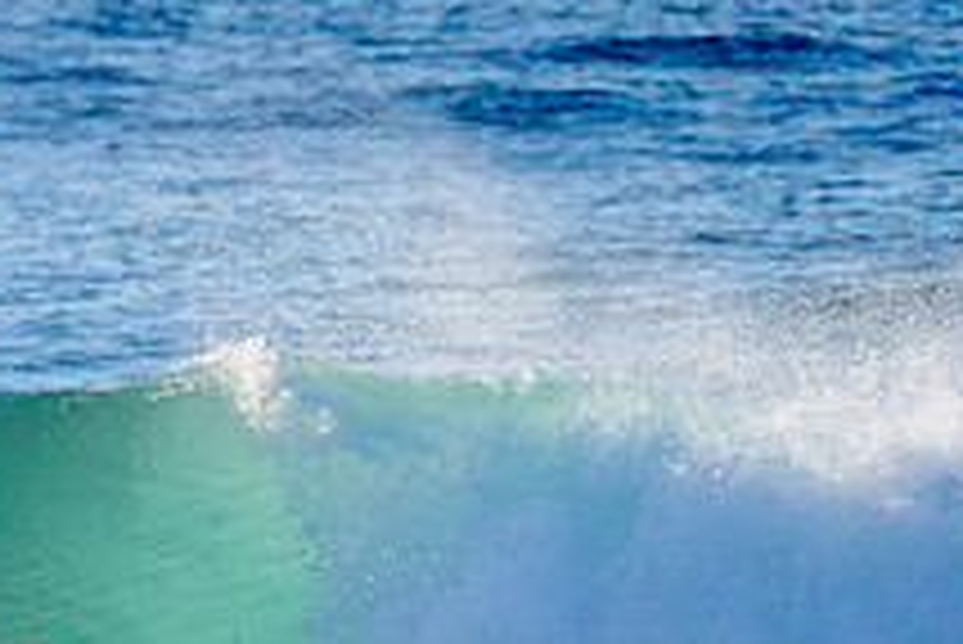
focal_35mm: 1664
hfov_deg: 1.2
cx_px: 318
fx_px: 44541
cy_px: 823
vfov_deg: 0.8
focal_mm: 500
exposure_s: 1/2000
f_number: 5.6
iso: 160
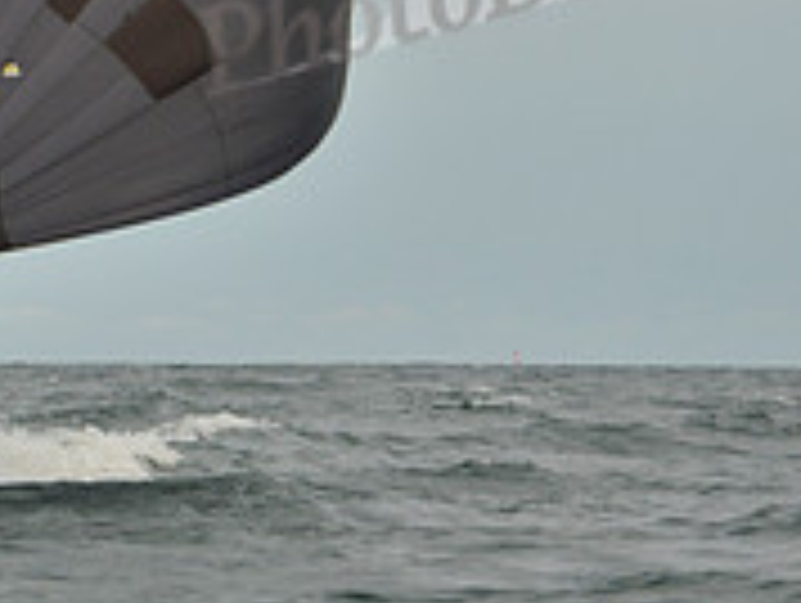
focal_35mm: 438
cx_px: -34
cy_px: -648
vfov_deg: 3.4
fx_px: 10149
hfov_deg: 4.5
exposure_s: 1/500
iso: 400
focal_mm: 140
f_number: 4
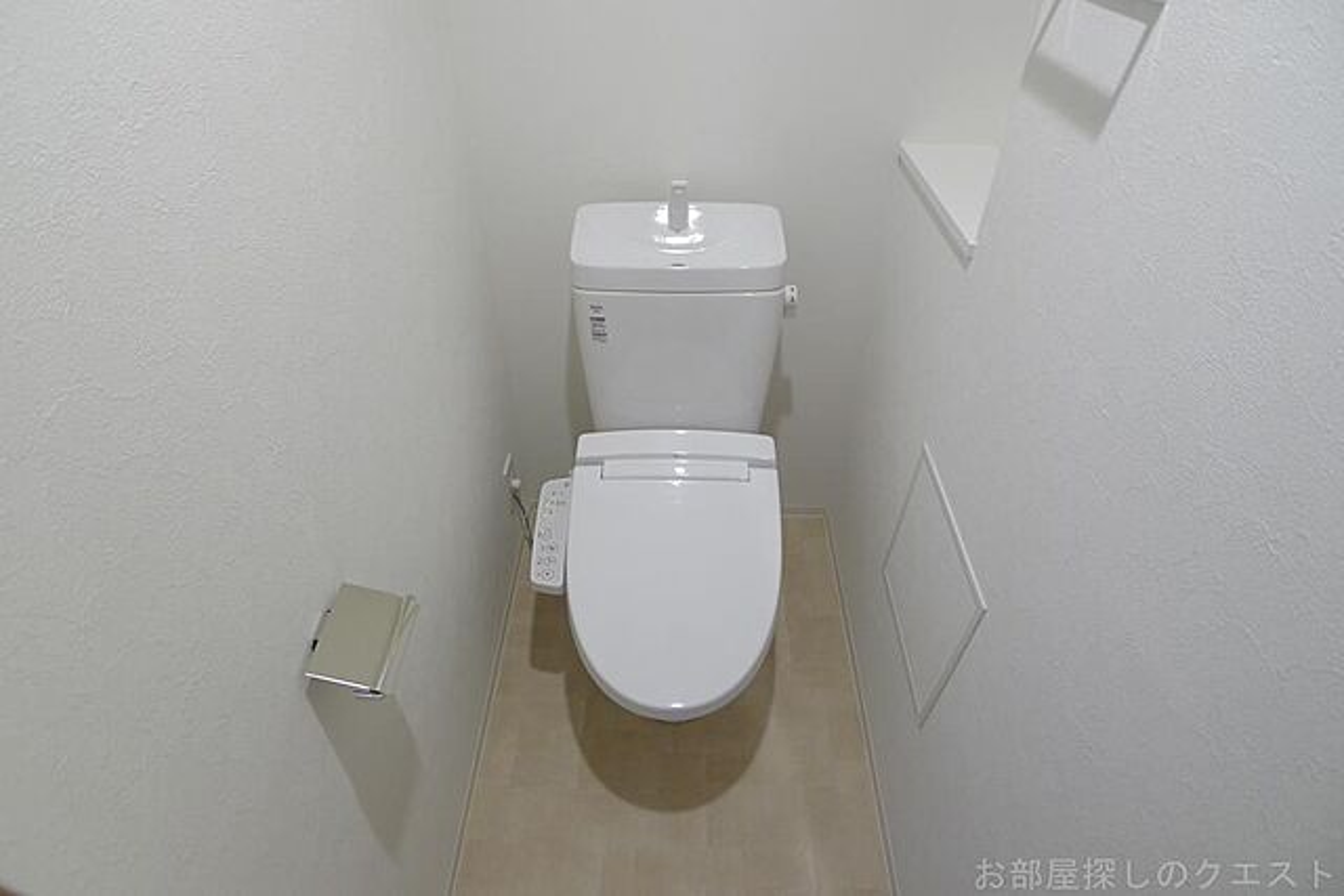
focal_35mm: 24
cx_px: 672
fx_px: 896
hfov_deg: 73.7
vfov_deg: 53.2
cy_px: 448
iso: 80
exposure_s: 1/15
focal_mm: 5.1
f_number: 2
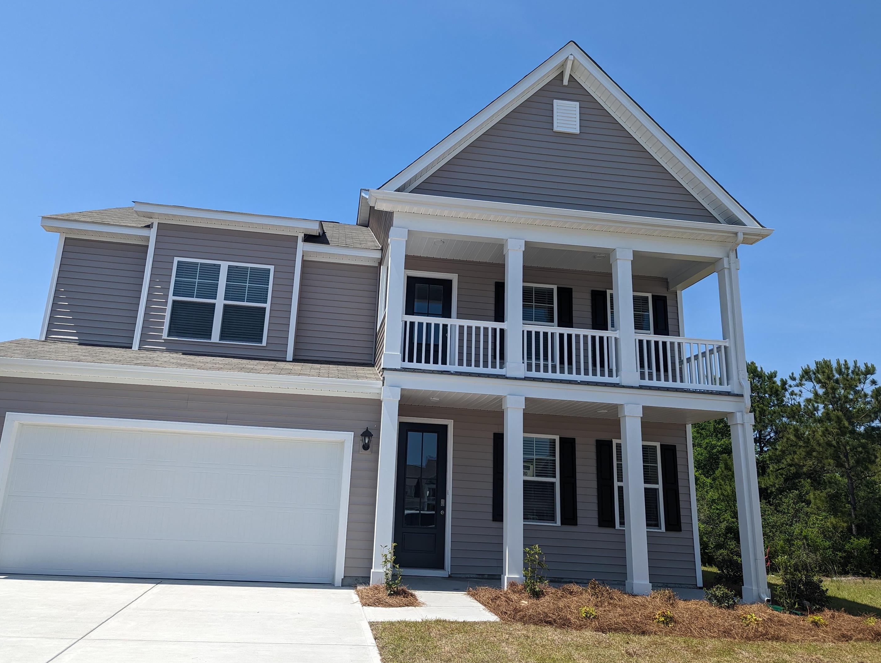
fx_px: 663
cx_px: 415
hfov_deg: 67.2
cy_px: 323
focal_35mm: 26
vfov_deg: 53.2
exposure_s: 1/2137
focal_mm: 6.81
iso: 46
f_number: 1.85
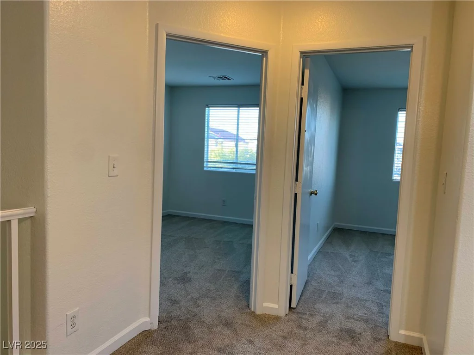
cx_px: 237
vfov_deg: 53.1
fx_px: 356
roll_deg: -2.8
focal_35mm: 26
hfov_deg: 67.3
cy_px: 178
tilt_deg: -5.1
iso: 64
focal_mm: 4.25
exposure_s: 1/60
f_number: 1.8
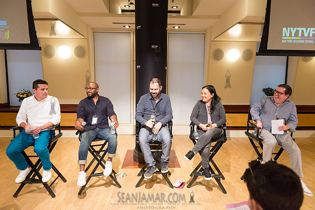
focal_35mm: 25
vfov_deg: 51.8
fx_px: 216
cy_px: 105
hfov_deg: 72.1
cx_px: 158
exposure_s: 1/500
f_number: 2.8
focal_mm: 24
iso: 4000
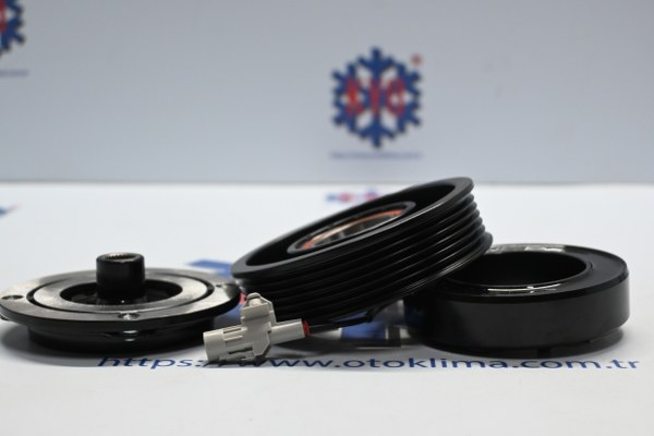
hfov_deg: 33.4
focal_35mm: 60
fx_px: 1090
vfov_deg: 22.6
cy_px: 218
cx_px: 327
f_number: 5.6
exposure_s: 1/60
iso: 1000
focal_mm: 40
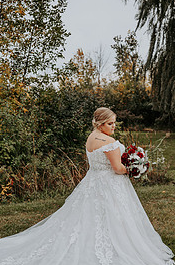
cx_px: 84
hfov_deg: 29.1
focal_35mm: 46
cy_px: 141
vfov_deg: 42.8
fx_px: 337
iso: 200
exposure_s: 1/1000
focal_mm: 27
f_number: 2.8
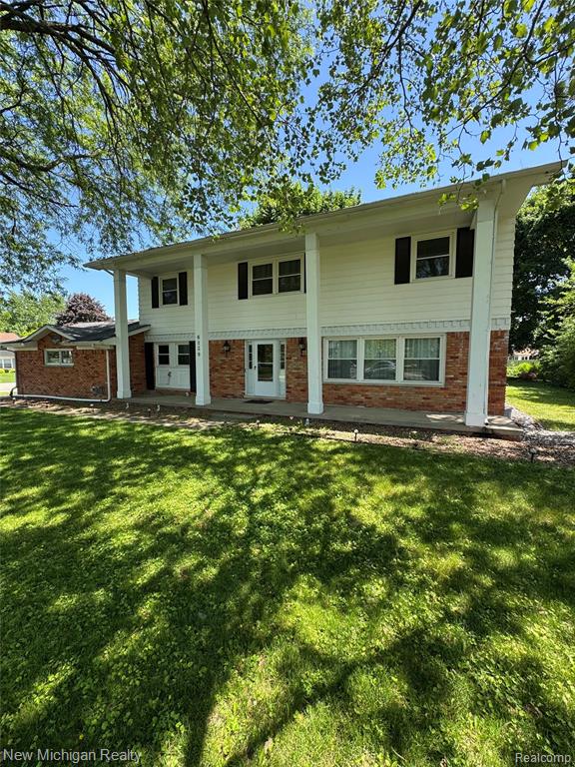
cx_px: 288
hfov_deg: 85.7
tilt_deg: -5.3
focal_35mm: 14
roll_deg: -1.0
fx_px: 310
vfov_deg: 102.1
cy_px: 384
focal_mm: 2.22
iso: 40
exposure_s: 1/317
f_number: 2.2
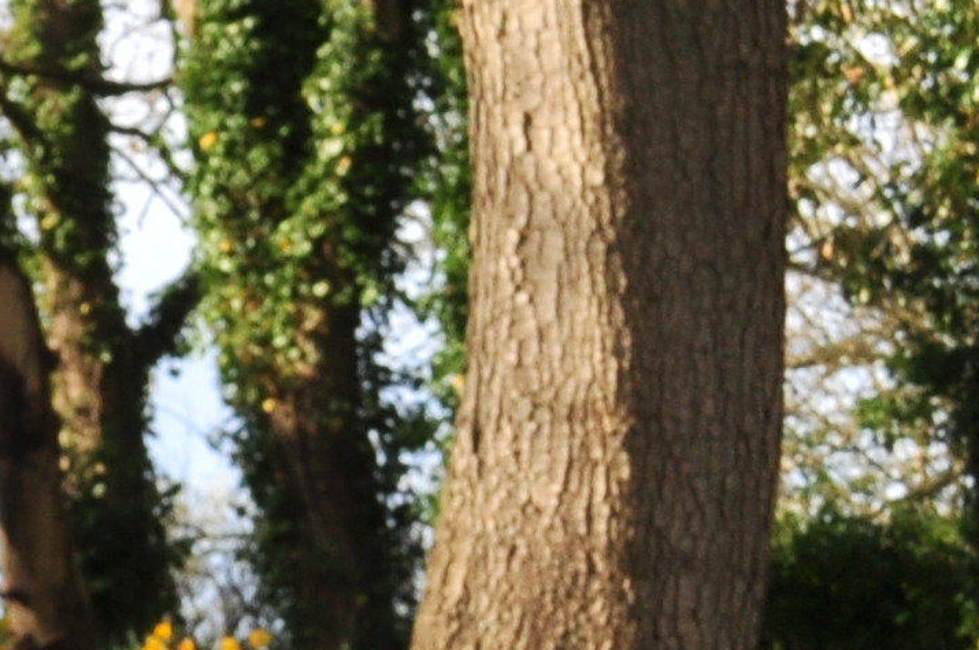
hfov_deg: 7.3
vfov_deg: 5.3
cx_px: -1899
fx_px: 6845
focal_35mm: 252
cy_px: 1515
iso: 200
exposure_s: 1/160
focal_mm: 28
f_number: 13
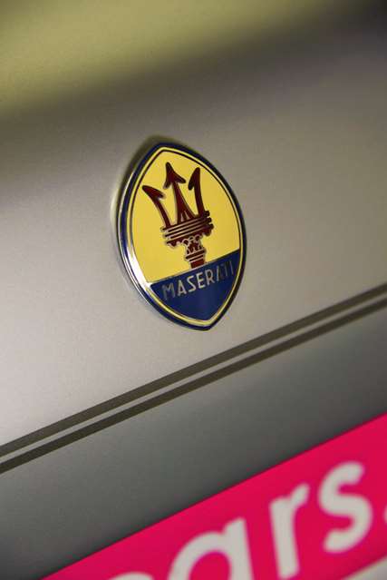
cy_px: 290
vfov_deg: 18.6
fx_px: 1771
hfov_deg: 12.5
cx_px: 194
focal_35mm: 110
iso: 400
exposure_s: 1/50
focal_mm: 110
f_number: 5
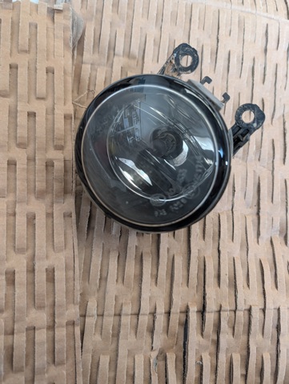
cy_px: 192
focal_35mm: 24
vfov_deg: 71.5
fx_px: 267
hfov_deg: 56.9
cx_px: 144
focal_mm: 6.9
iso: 981
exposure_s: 1/100
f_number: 1.68
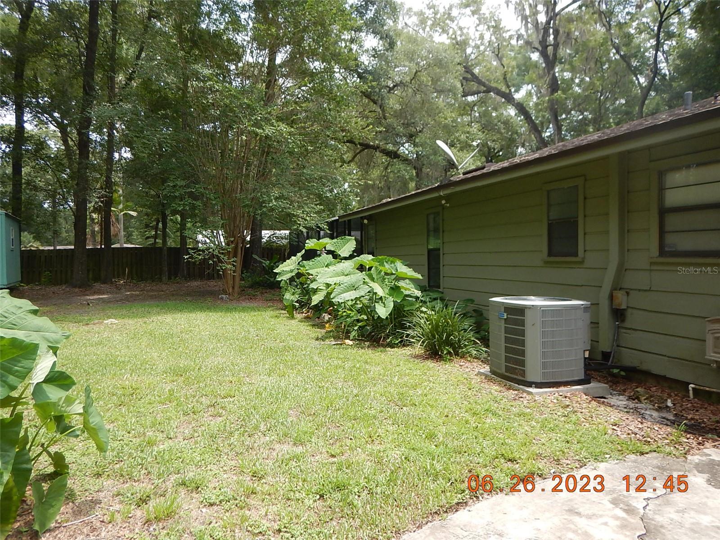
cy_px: 270
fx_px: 499
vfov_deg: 56.8
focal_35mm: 24
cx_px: 360
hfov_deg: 71.6
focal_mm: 4.3
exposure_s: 1/400
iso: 125
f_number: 2.8
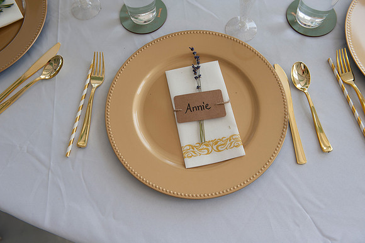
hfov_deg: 58.7
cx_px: 182
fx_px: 324
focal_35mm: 32
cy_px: 122
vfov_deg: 41.1
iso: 125
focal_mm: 32
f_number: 5.6
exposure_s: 1/200
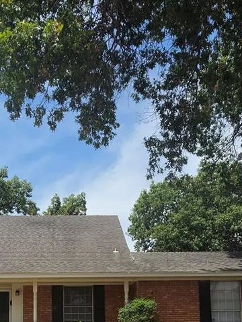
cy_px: 293
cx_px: 80
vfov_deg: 45.2
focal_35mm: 37
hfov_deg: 38.2
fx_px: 345
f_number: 1.9
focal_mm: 2.2
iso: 32
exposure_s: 1/1849
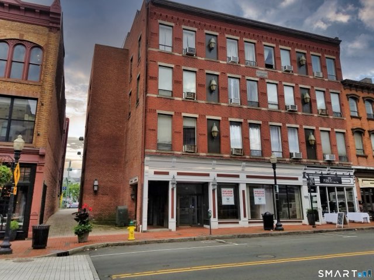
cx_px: 187
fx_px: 281
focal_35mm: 26
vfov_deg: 53.1
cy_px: 140
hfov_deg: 67.3
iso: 50
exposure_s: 1/2616
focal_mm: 4.25
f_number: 1.7
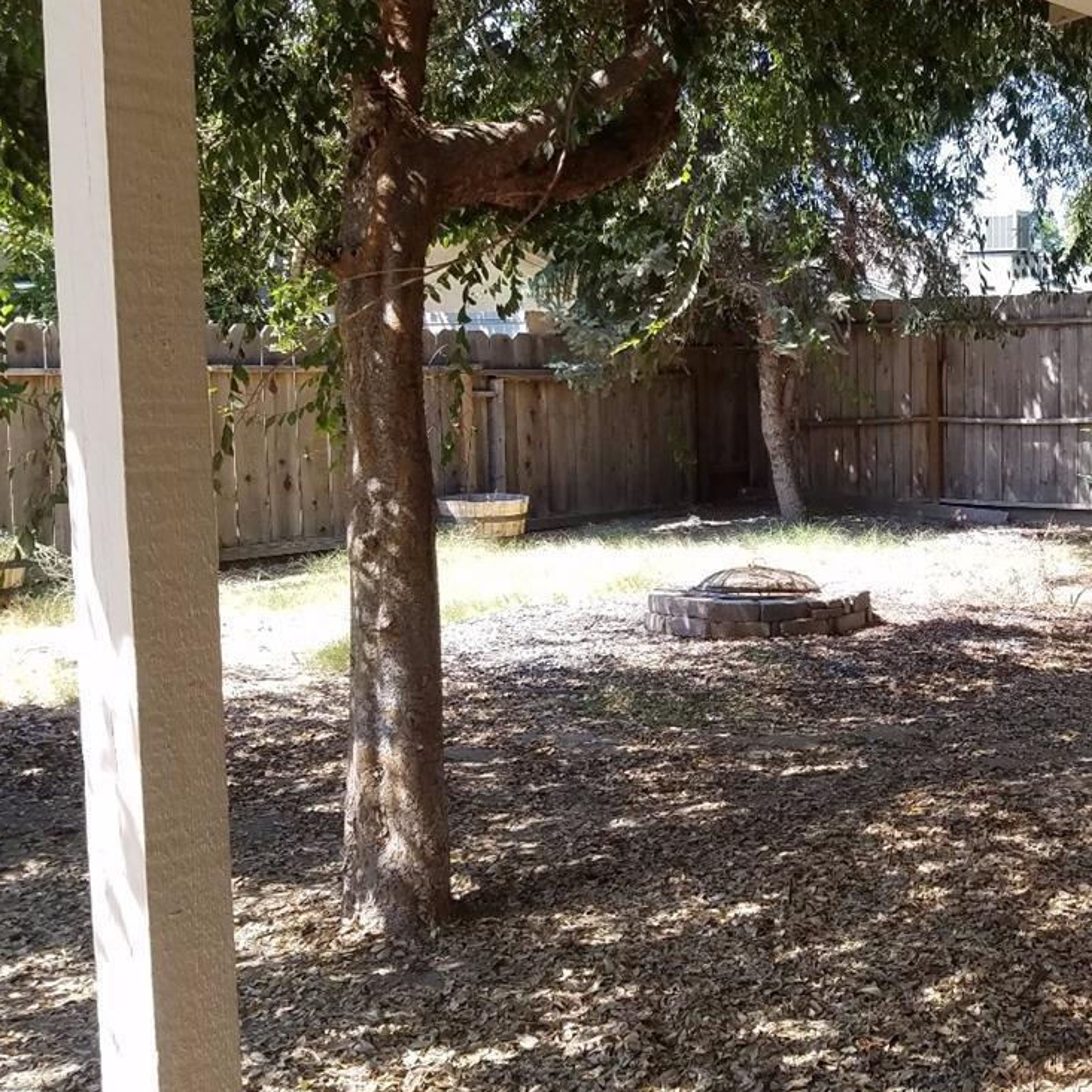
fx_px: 1677
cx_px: 994
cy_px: 512
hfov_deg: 34.0
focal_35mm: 47
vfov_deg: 36.0
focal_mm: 4.2
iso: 50
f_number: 1.7
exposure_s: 1/417
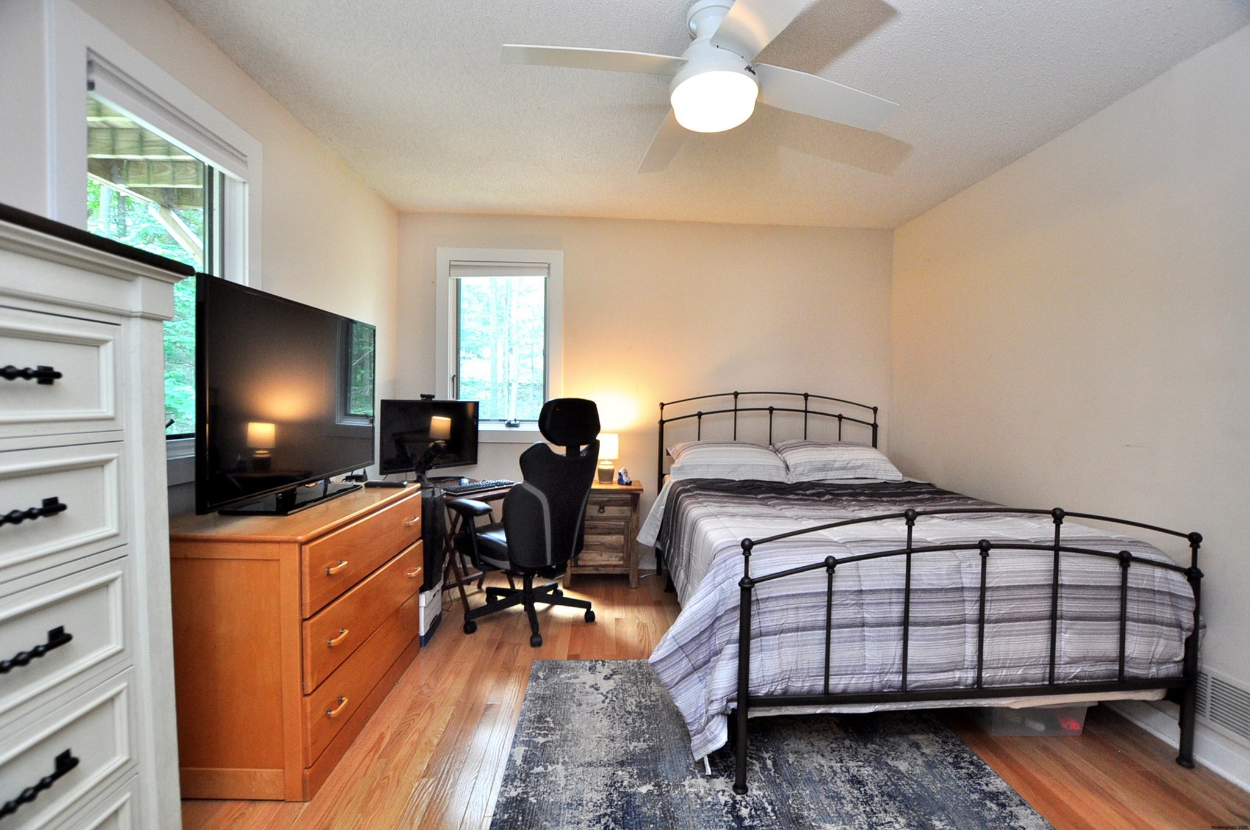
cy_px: 415
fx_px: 520
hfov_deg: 100.5
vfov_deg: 77.2
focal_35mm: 15
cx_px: 625
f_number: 4.5
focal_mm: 10
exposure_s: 1/40
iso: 800
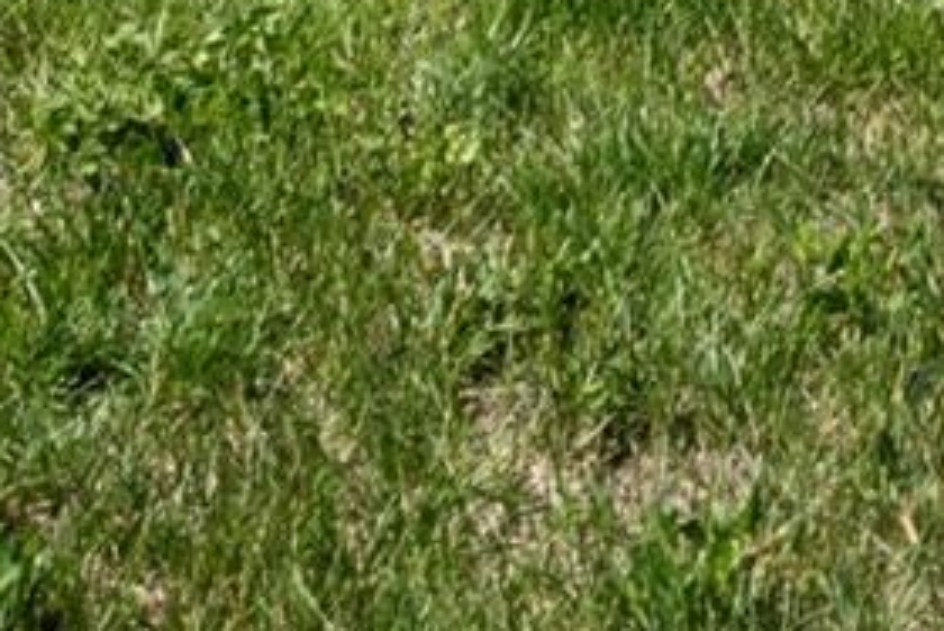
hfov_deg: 10.7
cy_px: -1603
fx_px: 4880
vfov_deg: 6.4
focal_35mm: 186
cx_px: 1315
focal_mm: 24
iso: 250
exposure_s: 1/1000
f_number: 9
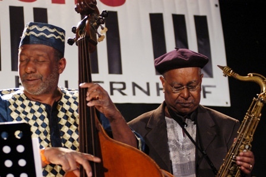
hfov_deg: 17.1
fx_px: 886
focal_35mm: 120
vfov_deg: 11.4
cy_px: 88
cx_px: 133
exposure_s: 1/80
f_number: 2.8
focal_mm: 80
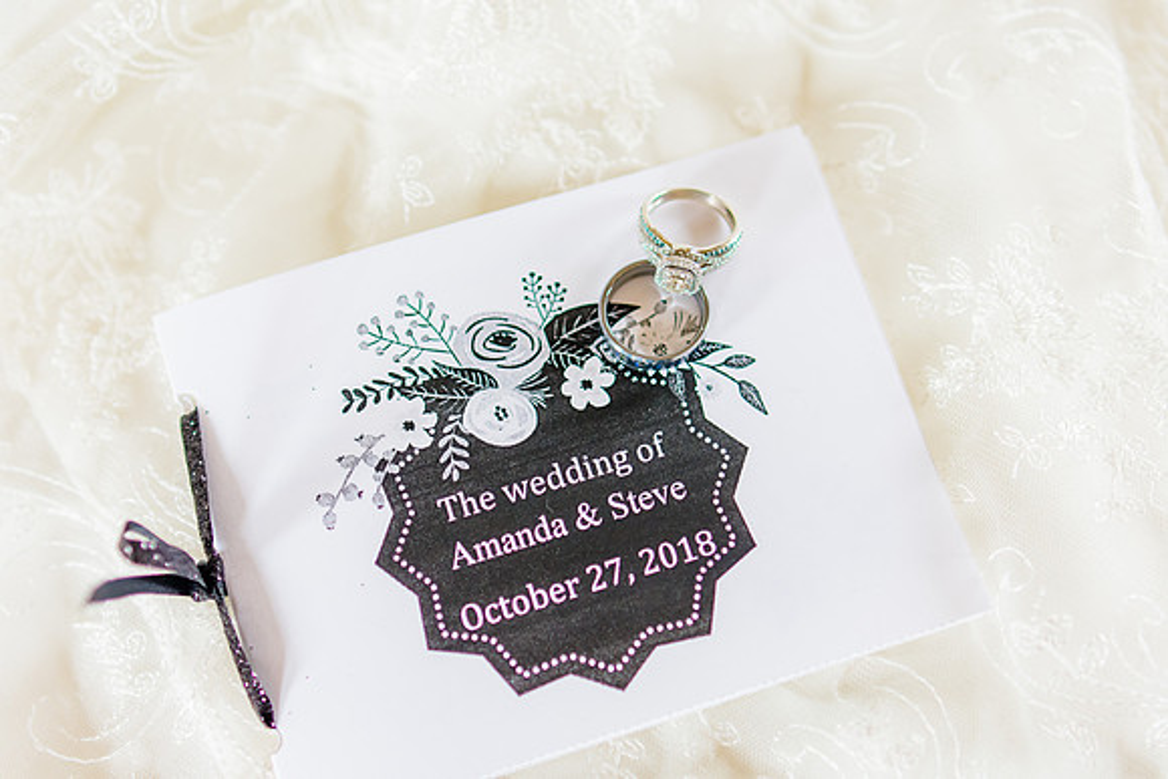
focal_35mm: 52
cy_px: 390
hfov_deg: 37.8
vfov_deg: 25.8
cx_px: 584
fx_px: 1704
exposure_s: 1/100
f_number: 2.2
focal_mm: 35
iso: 800
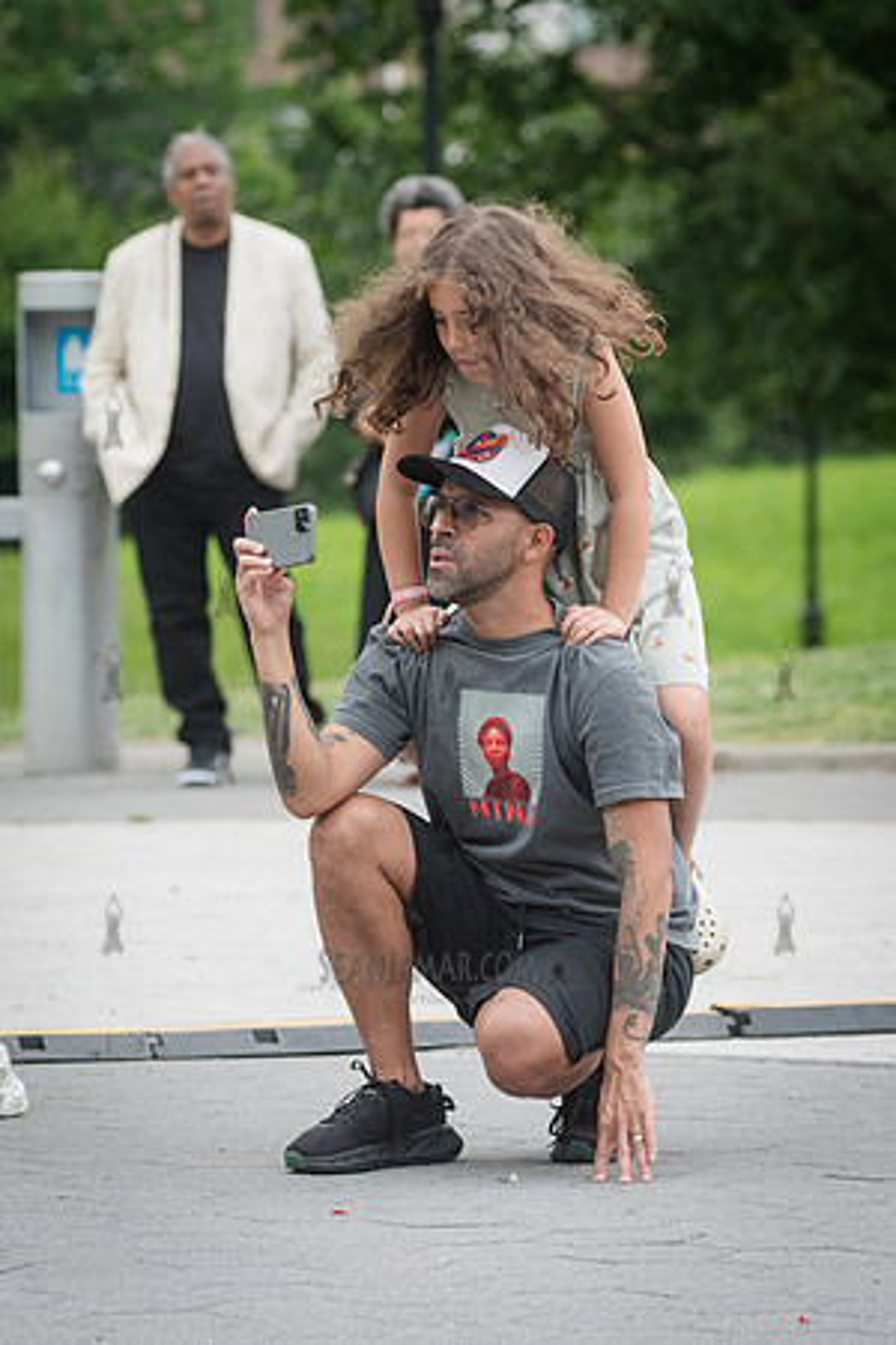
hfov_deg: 6.3
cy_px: 672
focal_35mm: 217
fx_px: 8116
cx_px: 406
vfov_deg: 9.5
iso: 1000
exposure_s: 1/500
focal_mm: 145
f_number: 4.5
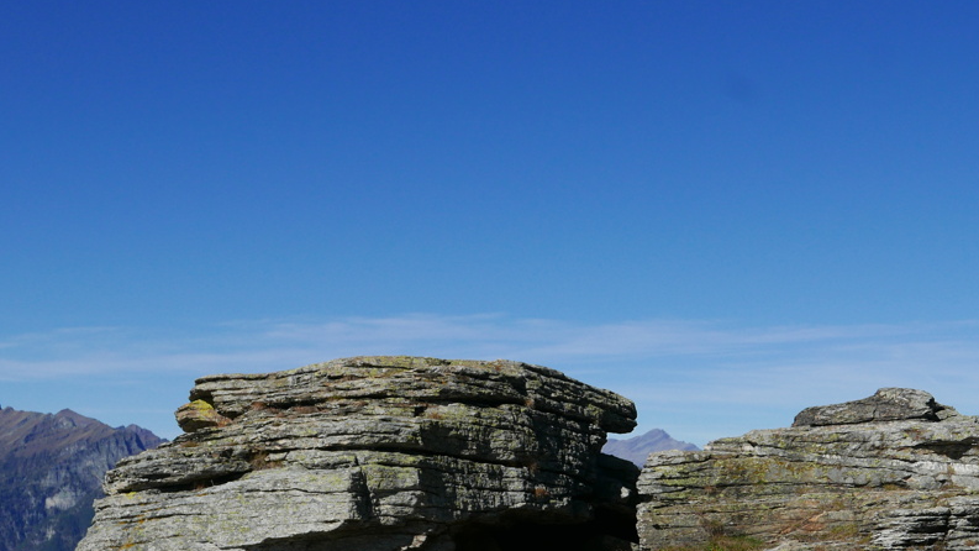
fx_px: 1765
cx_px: 571
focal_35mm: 68
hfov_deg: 30.9
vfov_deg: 17.6
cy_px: 427
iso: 200
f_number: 5.6
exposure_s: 1/1600
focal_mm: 19.3
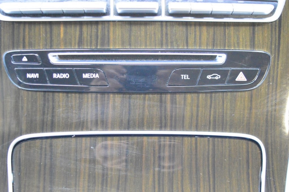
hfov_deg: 36.9
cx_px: 144
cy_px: 96
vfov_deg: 25.0
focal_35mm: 54
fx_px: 433
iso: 6400
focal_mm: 36
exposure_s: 1/30
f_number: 4.8
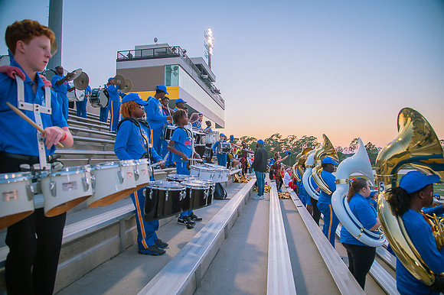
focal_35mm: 24
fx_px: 296
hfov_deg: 73.8
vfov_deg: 53.1
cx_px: 222
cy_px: 148
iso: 800
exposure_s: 1/250
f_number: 4
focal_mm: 24
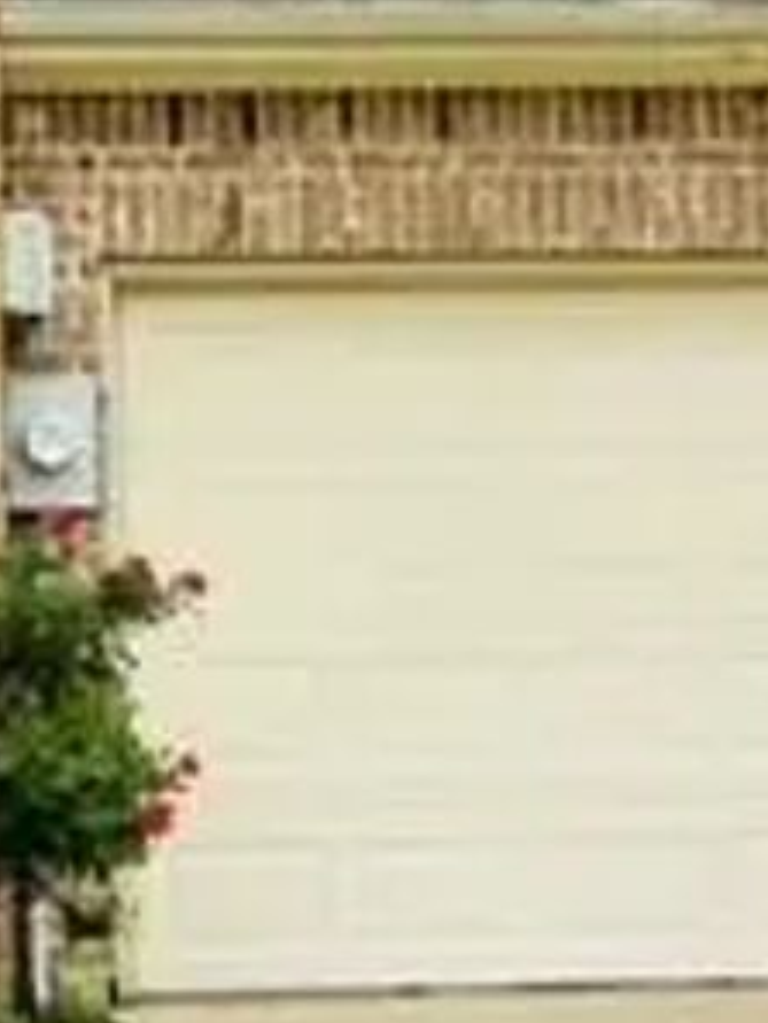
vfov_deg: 16.9
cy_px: 136
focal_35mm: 115
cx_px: 86
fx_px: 3399
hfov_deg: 12.8
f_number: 1.6
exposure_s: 1/2123
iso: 32
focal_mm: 5.1
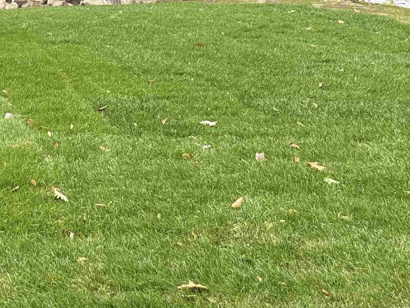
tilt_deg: -0.9
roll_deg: -1.0
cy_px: -66
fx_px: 794
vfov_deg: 20.4
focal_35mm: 67
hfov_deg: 26.0
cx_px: -77
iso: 80
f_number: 1.78
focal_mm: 6.76
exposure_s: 1/831
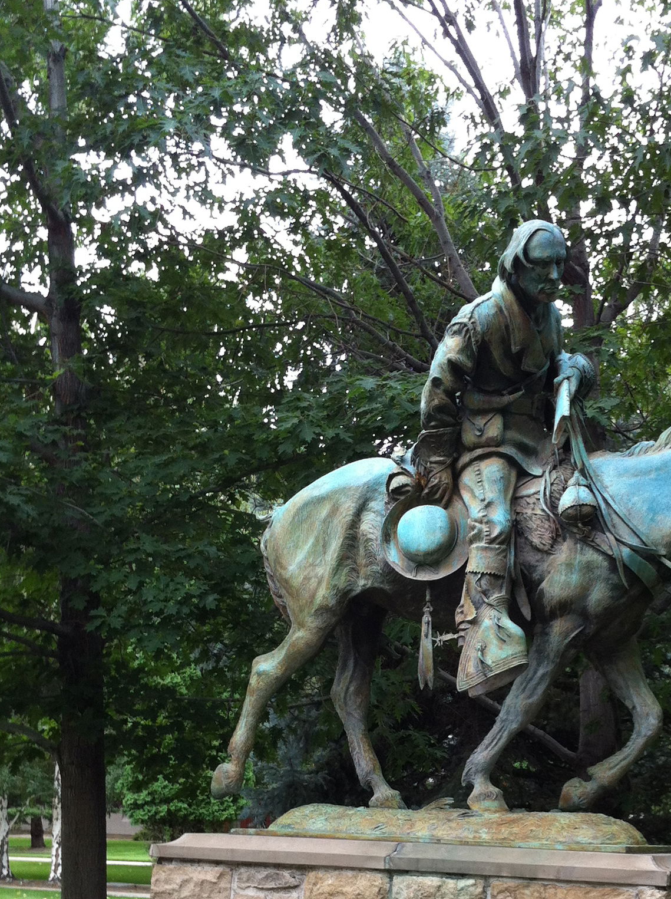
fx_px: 1529
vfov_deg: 32.1
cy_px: 672
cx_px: 438
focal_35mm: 59
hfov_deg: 24.6
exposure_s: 1/30
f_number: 2.8
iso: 80
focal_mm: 3.85
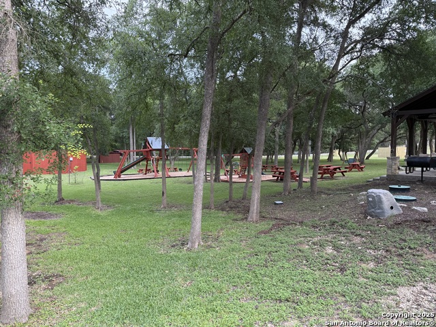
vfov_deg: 56.8
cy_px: 164
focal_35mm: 24
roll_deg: +0.4
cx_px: 218
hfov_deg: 71.6
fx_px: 302
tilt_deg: -3.5
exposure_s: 1/330
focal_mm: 6.76
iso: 100
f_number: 1.78
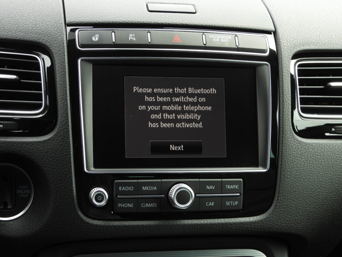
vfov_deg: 18.4
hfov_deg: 24.4
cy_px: 128
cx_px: 171
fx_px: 791
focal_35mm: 80
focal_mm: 14.4
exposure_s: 1/100
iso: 100
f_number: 3.5
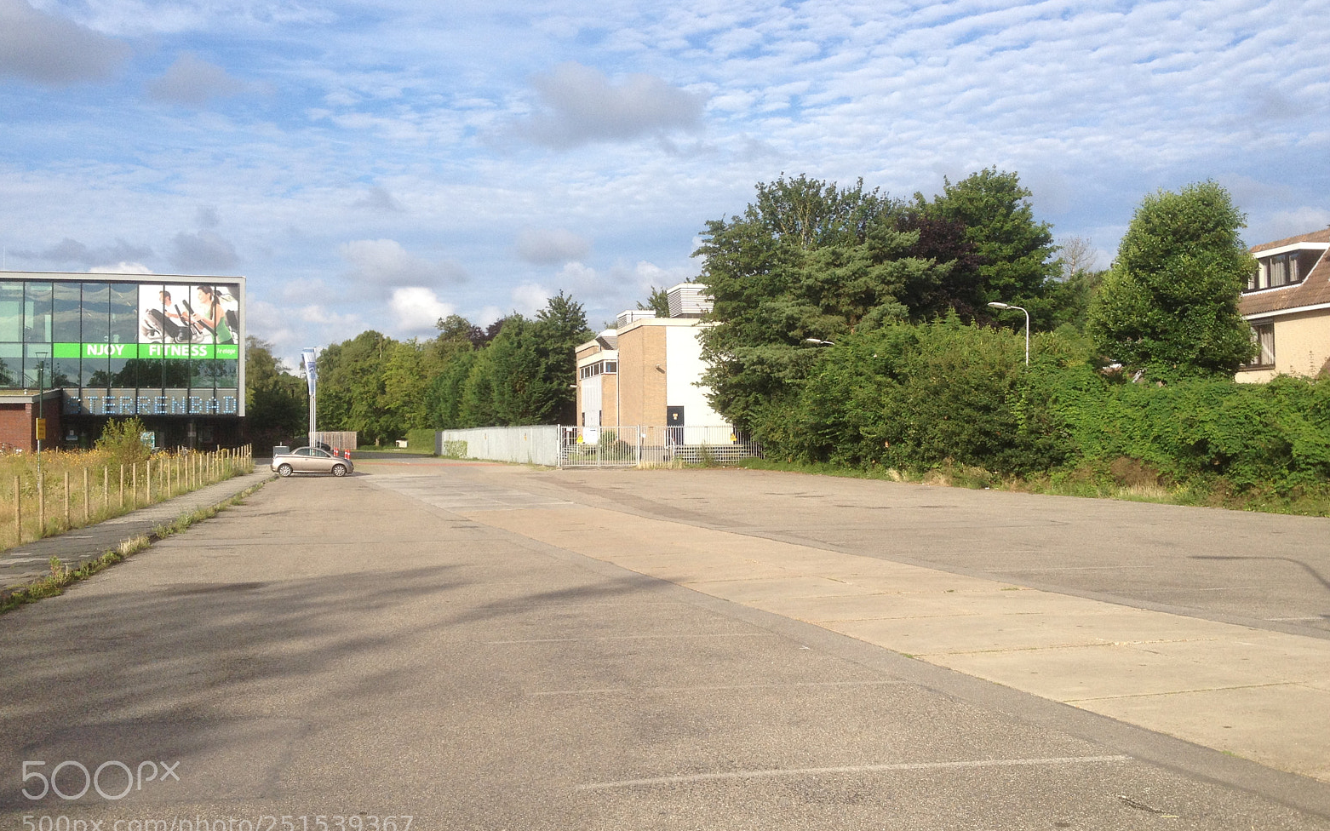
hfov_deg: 51.5
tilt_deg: +3.2
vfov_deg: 33.6
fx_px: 1377
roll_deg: +0.4
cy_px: 381
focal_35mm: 38
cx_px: 650
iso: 50
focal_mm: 4.28
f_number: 2.4
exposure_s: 1/1534
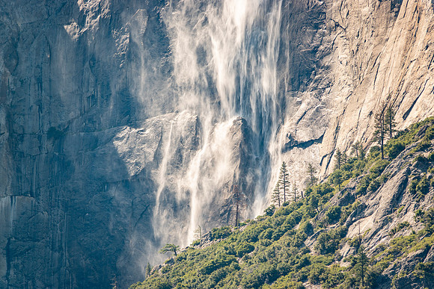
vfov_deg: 3.5
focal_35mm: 390
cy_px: 144
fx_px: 4703
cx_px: 217
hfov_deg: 5.3
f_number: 4
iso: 125
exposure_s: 1/500
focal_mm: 143.15
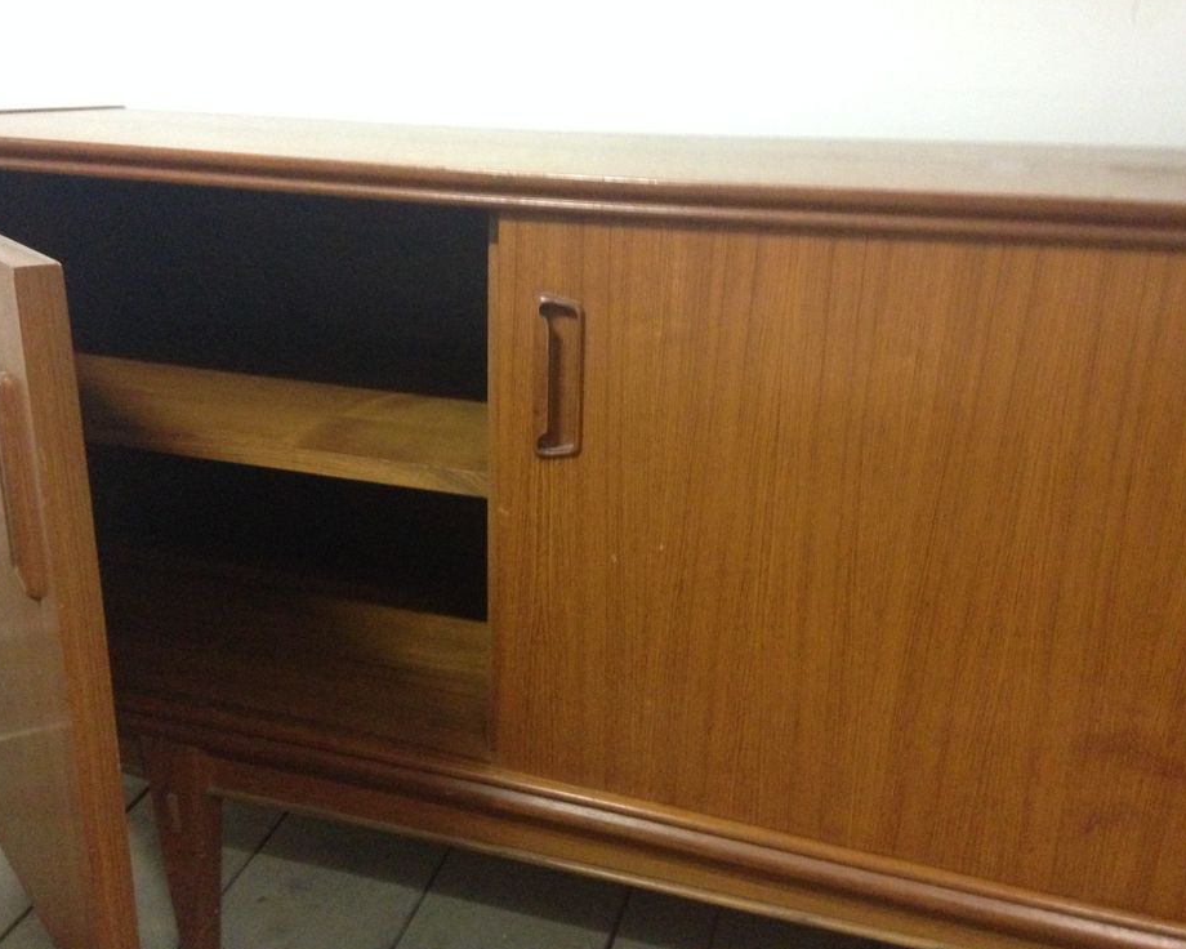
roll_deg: -0.2
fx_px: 1229
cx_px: 548
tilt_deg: -20.7
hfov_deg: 51.5
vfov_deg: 42.2
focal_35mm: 35
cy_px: 472
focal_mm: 4.12
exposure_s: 1/15
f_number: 2.4
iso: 800
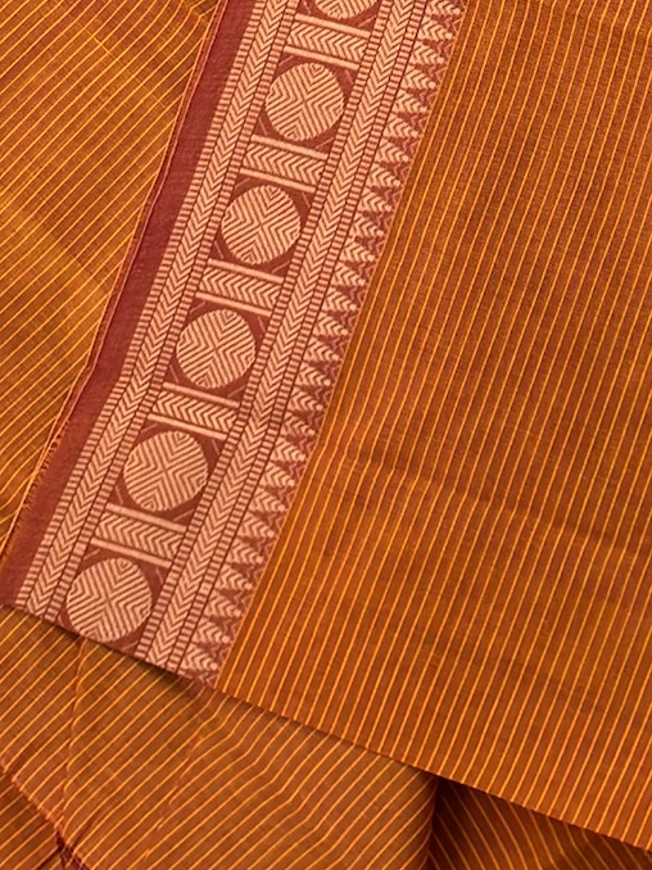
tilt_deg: -73.5
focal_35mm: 145
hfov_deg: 10.1
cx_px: 706
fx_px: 3644
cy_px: -239
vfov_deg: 13.2
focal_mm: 5.96
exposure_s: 1/114
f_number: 1.6
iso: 32
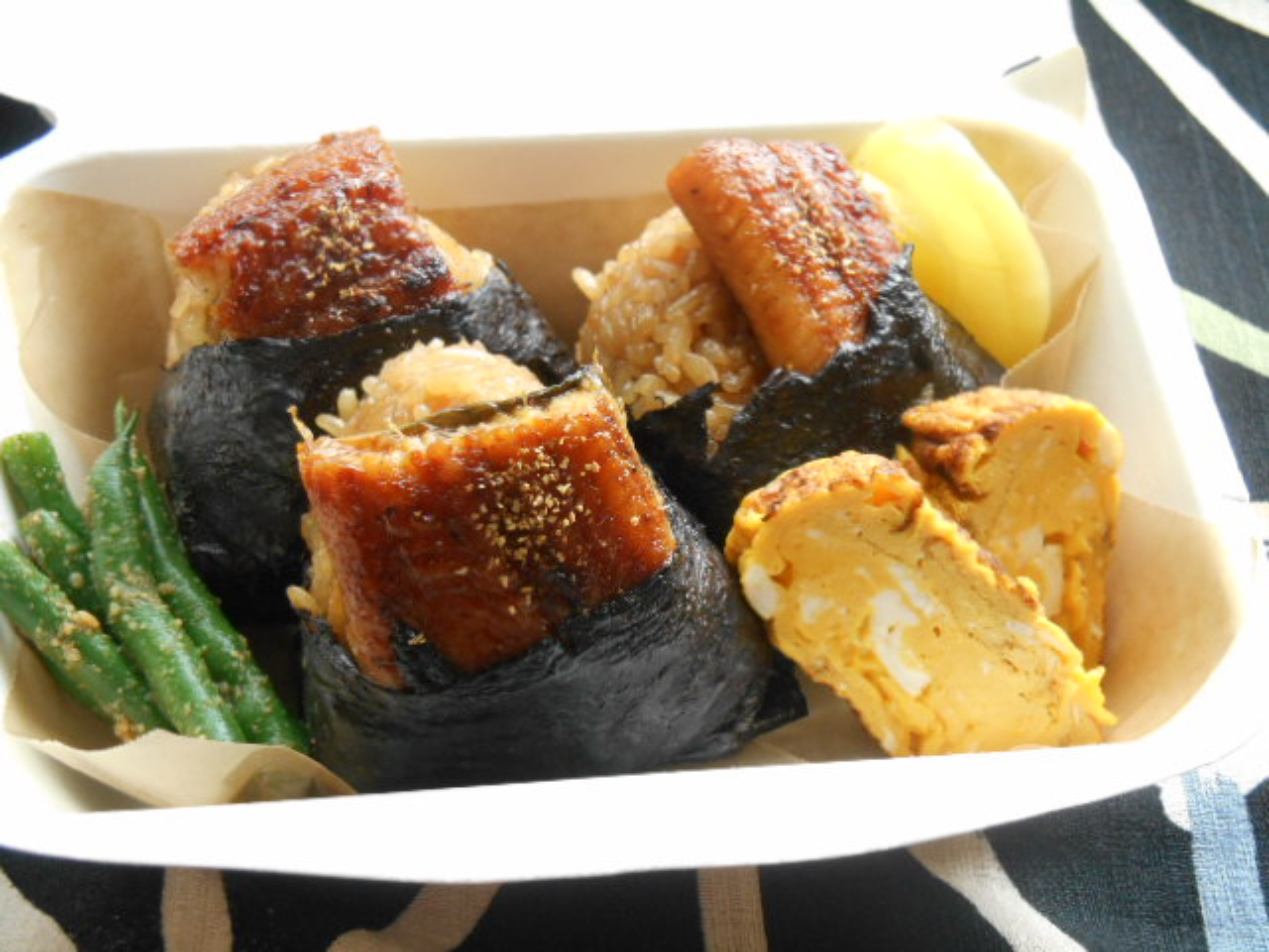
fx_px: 2236
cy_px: 476
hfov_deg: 31.7
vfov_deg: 24.0
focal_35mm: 61
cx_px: 634
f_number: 4.4
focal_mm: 10.9
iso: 400
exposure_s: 1/30
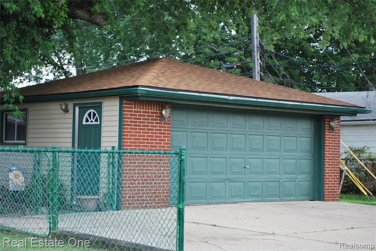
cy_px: 126
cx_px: 188
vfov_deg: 19.0
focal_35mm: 72
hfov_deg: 28.0
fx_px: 753
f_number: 5.6
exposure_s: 1/80
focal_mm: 48
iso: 200
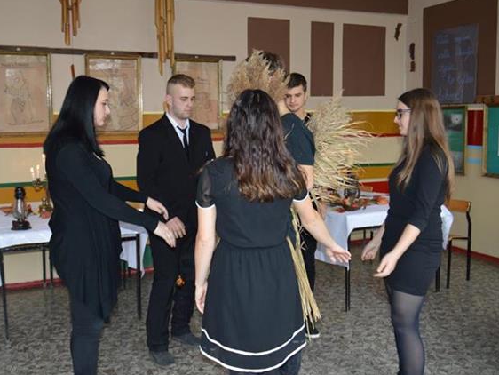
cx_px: 221
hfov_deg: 46.7
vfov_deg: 36.0
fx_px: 577
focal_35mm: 40
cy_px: 187
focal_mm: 24
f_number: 3.8
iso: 560
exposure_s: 1/60
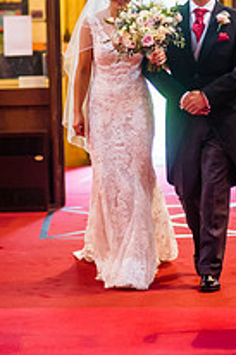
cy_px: 69
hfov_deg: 7.4
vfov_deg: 11.0
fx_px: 1832
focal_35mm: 186
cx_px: 118
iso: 3200
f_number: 2.2
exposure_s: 1/500
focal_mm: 85
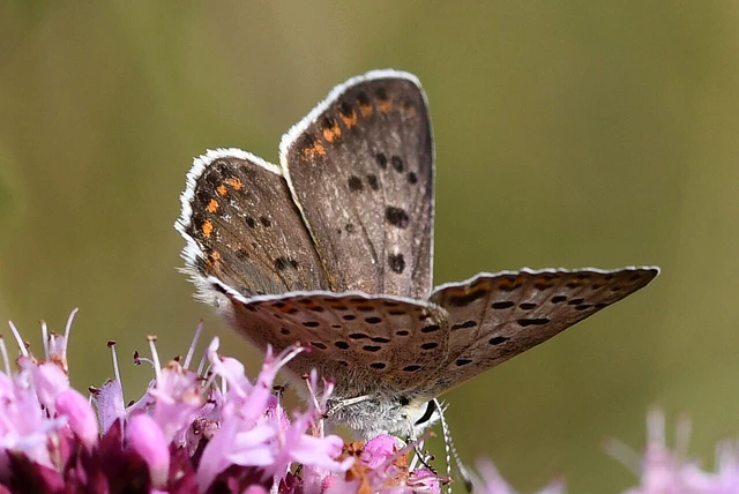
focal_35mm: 157
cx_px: 370
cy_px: 247
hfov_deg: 13.1
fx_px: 3226
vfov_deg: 8.8
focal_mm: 105
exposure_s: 1/500
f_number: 6.3
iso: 200
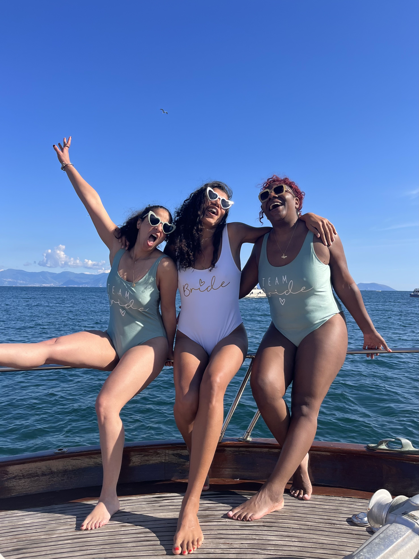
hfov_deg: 53.1
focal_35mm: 26
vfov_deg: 67.3
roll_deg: -1.3
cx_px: 210
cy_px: 280
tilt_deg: -0.8
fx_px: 420
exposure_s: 1/2513
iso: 50
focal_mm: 5.1
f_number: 1.6
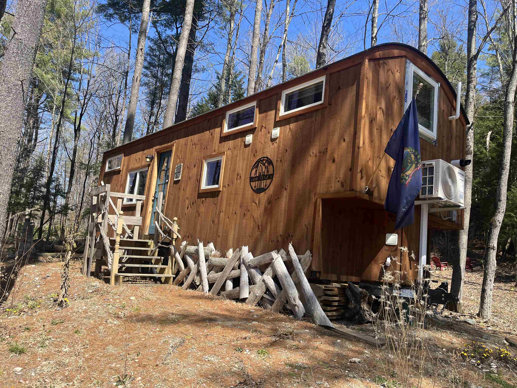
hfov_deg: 67.3
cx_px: 258
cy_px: 194
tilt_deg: +9.8
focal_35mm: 26
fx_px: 388
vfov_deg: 53.1
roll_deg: -7.3
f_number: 1.6
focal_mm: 5.1
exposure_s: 1/1458
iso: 50
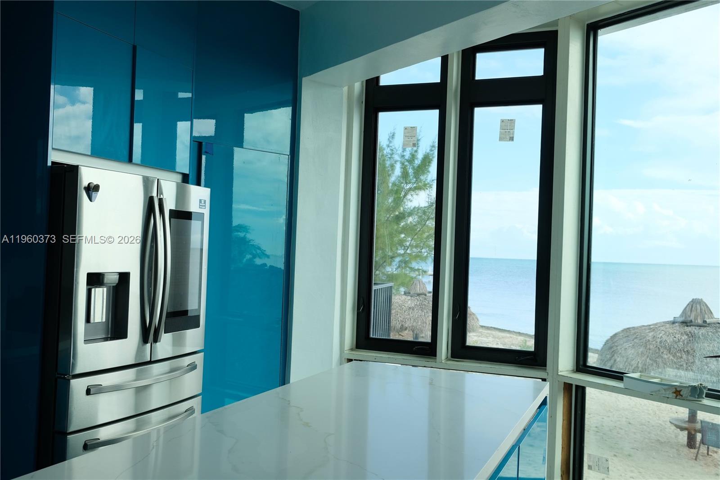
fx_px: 620
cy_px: 240
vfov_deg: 42.3
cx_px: 360
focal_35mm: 31
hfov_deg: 60.3
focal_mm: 20.5
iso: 400
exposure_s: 1/320
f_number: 5
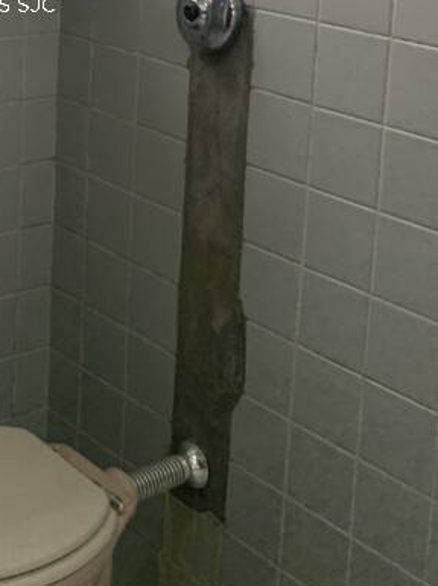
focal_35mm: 73
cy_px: -21
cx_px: -99
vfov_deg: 25.2
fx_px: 1234
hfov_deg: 18.9
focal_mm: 4.25
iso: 32
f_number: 1.8
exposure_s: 1/90
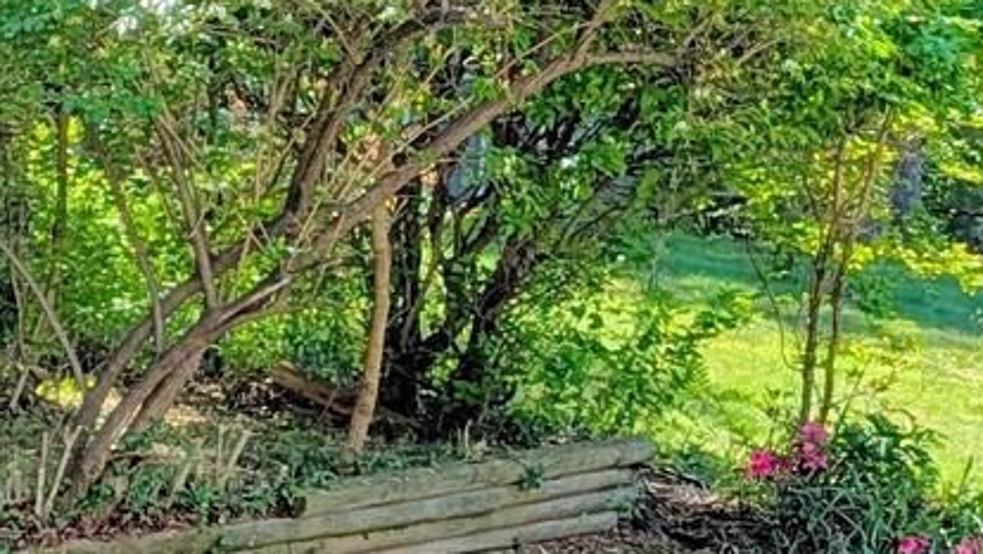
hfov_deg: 13.1
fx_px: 3363
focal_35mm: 129
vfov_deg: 9.4
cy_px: 369
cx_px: -1273
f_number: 1.68
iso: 20
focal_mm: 6.9
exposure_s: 1/641
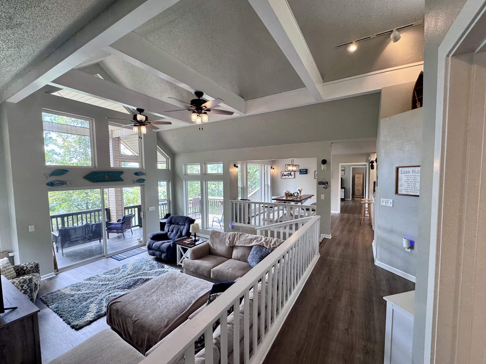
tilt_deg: -4.3
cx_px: 240
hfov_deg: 98.2
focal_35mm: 15
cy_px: 189
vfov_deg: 81.7
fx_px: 211
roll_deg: +0.2
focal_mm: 2.22
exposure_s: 1/120
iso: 125
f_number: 2.2
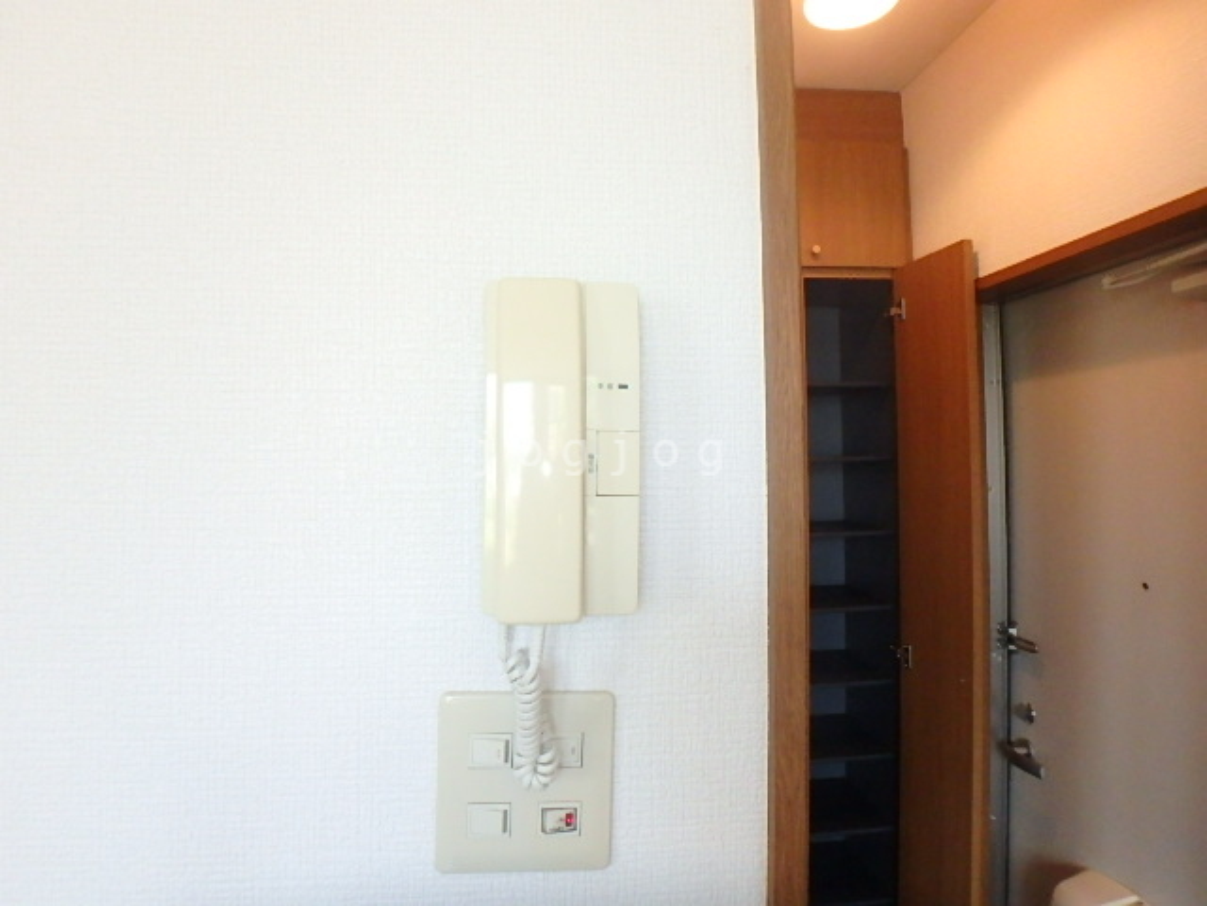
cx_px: 604
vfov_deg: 63.4
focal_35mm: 21
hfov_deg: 79.0
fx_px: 732
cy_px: 453
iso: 800
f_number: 3.5
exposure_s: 1/100
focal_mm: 3.7
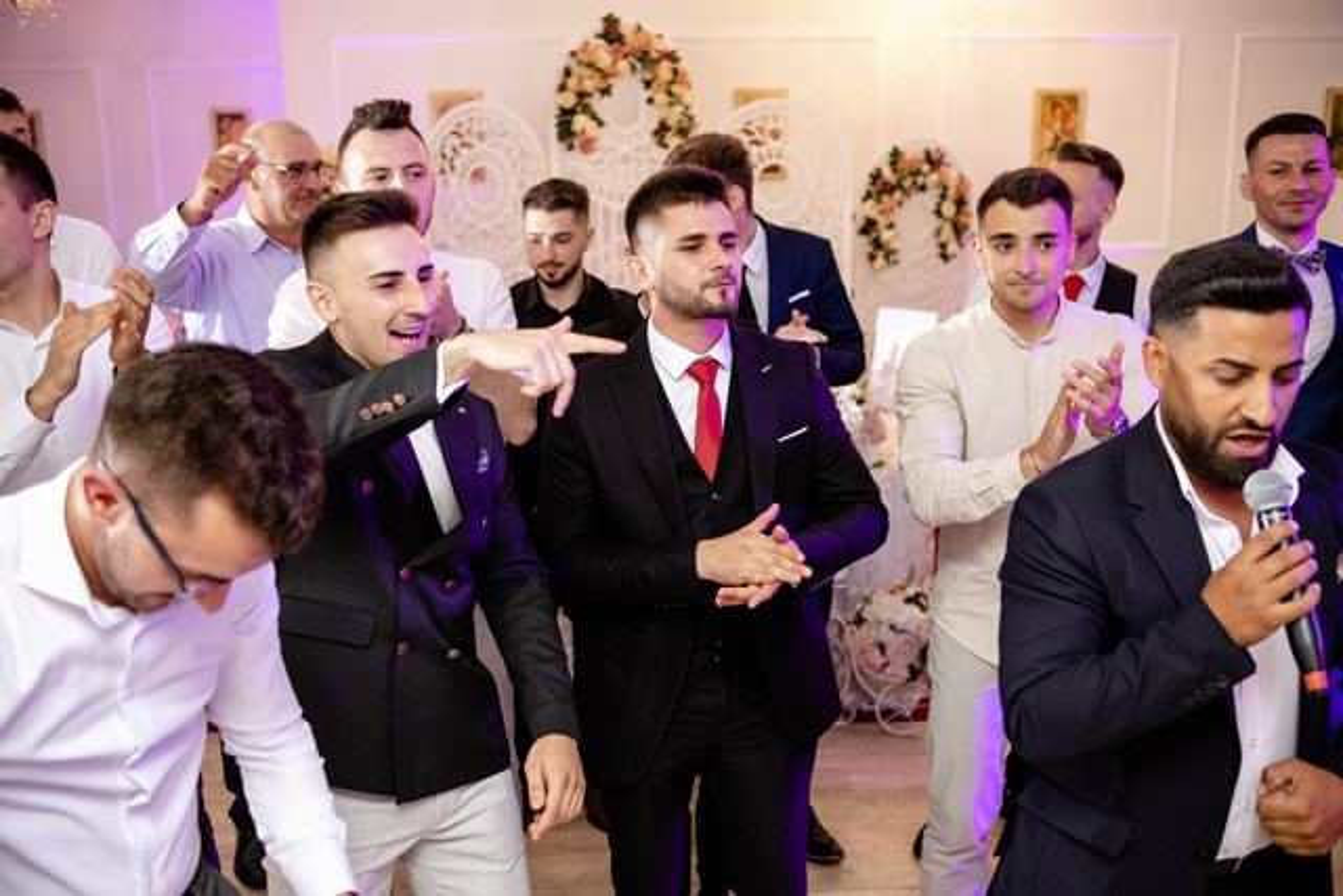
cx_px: 672
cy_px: 448
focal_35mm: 35
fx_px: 1306
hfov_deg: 54.4
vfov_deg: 37.9
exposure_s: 1/200
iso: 1000
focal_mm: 23
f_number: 2
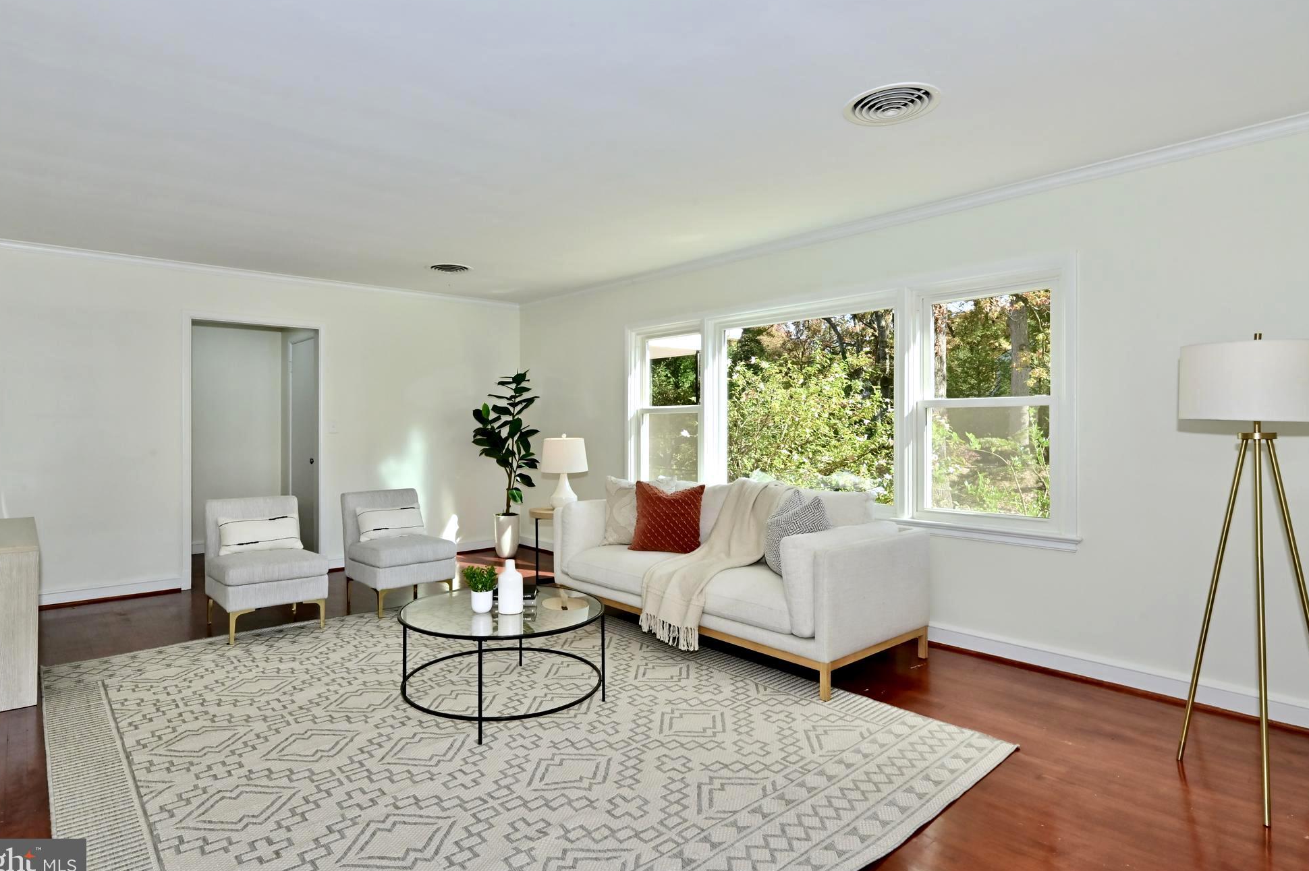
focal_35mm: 19
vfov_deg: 64.5
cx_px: 628
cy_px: 428
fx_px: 691
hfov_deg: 86.9
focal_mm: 18
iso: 800
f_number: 14
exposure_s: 1/60
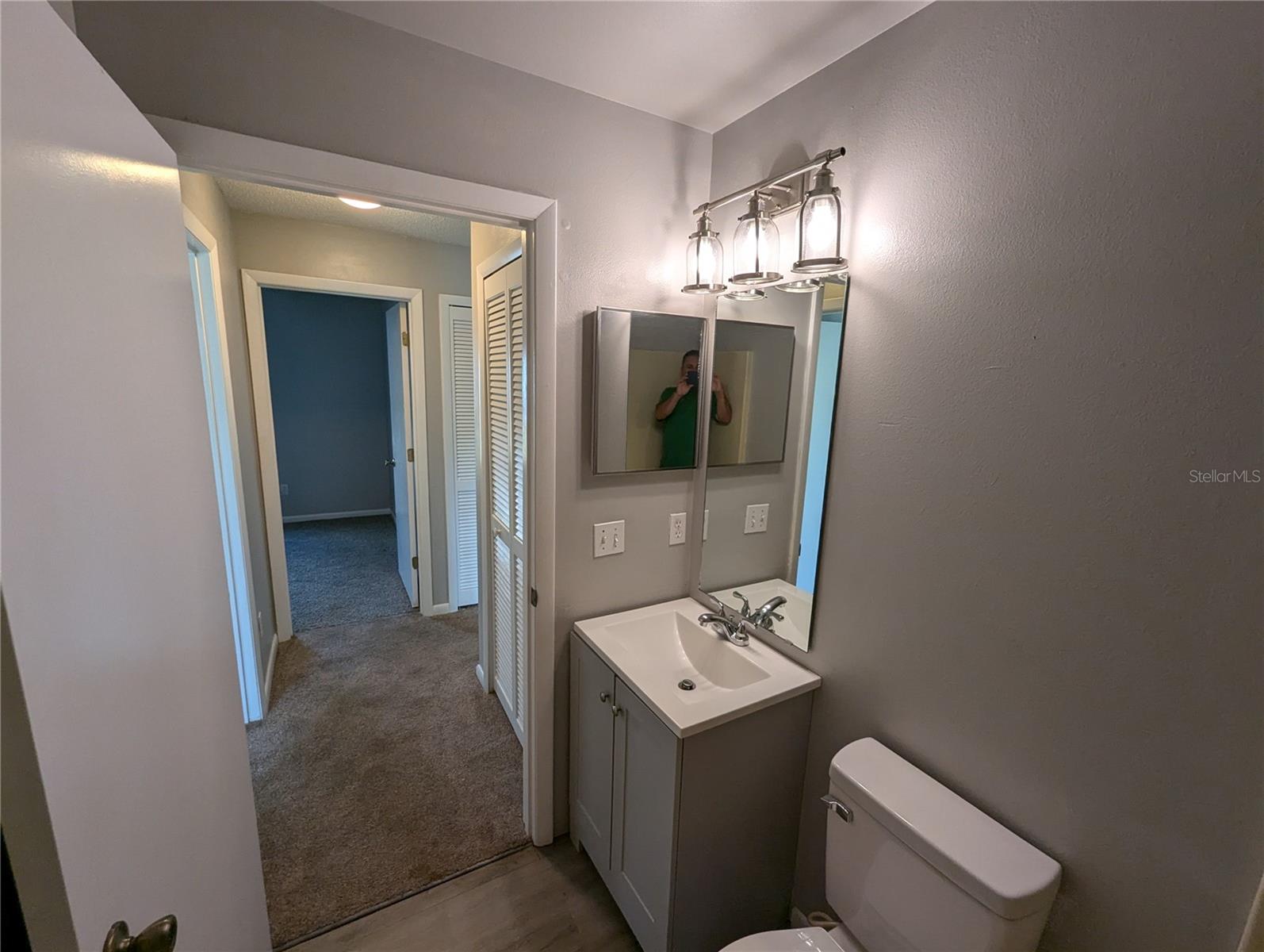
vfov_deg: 90.1
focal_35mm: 13
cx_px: 632
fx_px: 475
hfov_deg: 106.1
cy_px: 476
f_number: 2.2
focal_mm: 1.95
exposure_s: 1/120
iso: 95
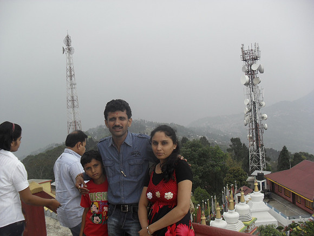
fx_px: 317
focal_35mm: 35
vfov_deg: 40.7
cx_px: 157
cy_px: 118
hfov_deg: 52.6
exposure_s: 1/500
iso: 100
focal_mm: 6.3
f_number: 3.2
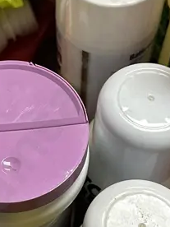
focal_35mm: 89
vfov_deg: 22.0
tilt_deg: -64.0
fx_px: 583
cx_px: 40
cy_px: 136
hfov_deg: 16.5
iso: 200
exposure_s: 1/100
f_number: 1.78
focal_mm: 6.86
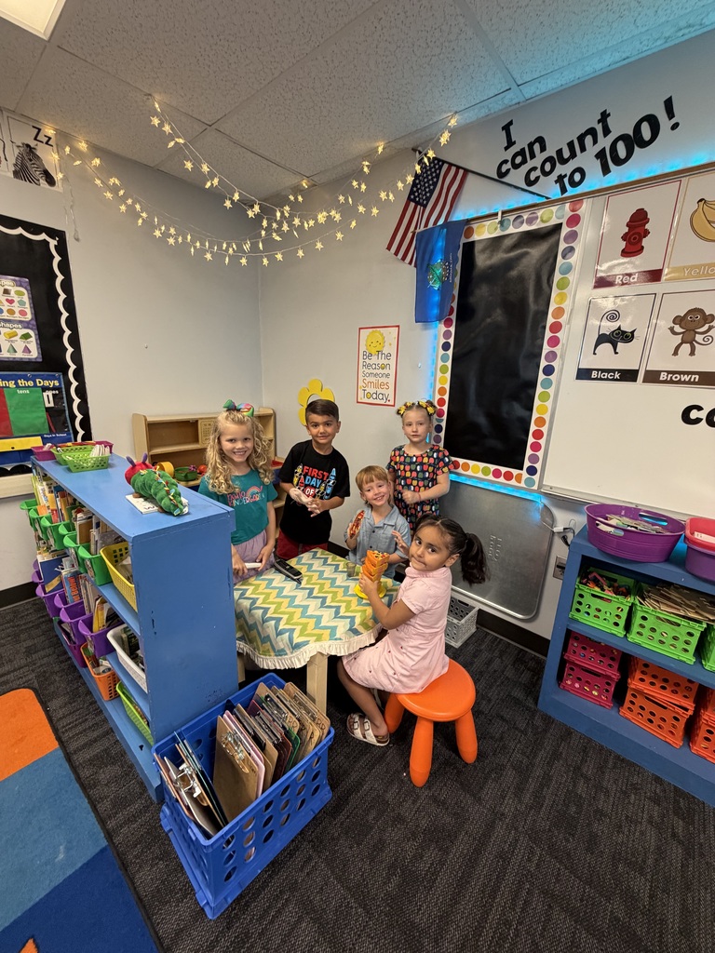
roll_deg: -2.9
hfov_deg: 85.7
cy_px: 476
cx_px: 358
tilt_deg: -15.2
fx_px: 386
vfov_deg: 102.1
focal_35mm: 14
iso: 320
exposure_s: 1/65
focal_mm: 2.22
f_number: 2.2
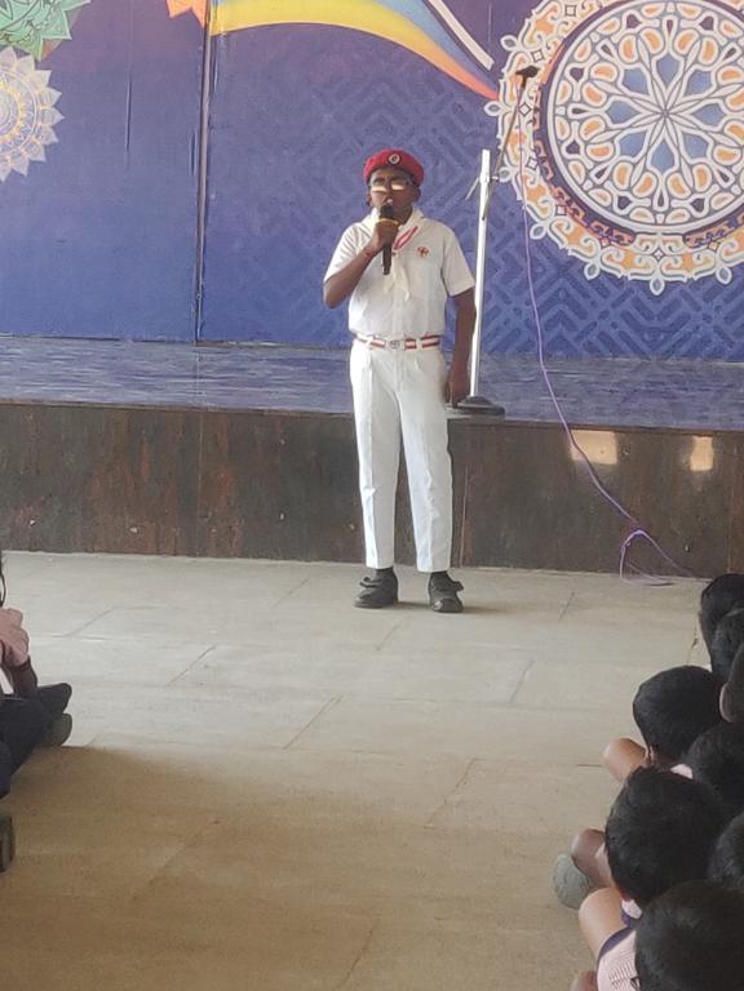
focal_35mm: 25
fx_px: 716
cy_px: 496
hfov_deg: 54.9
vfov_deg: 69.4
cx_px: 372
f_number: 1.7
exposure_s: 1/50
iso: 250
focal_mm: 4.25
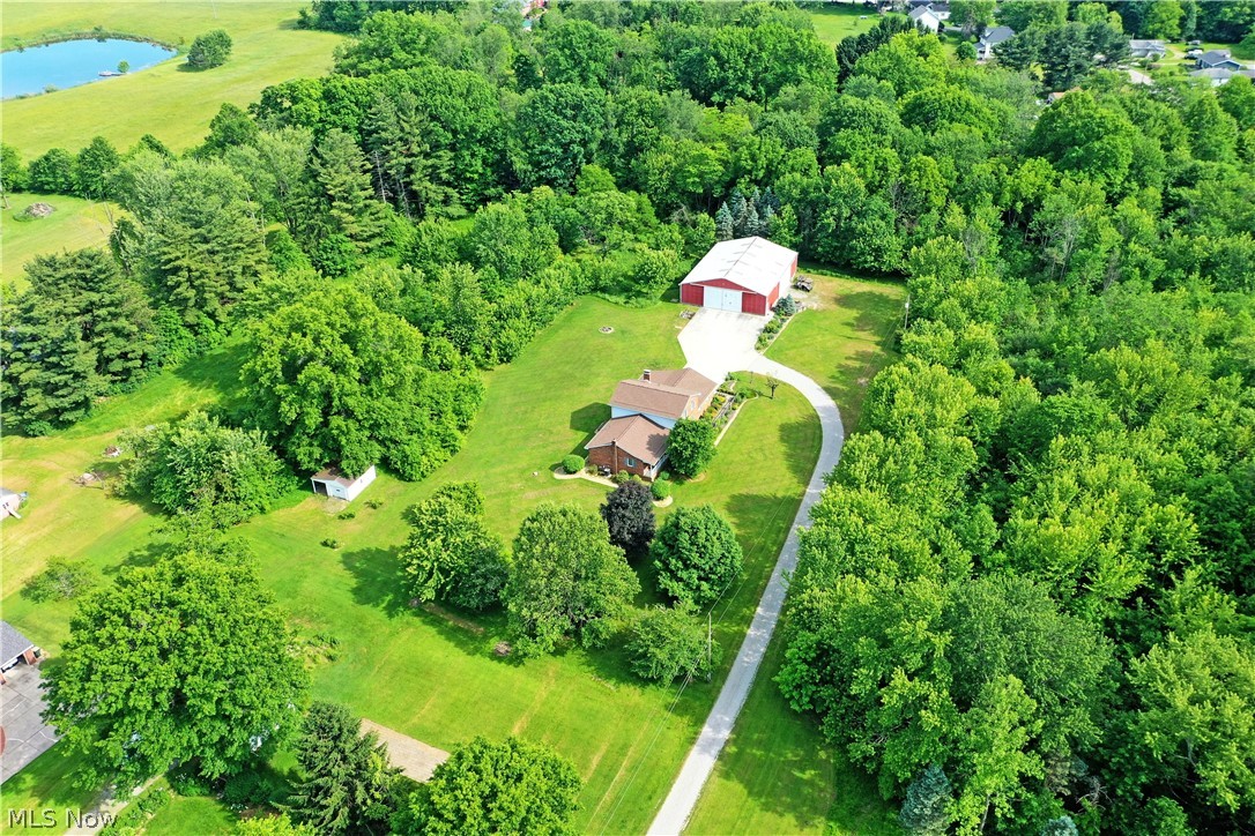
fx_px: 976
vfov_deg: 46.4
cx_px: 628
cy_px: 418
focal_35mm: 28
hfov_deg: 65.5
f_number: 5
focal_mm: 10.26
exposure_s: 1/240
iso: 100
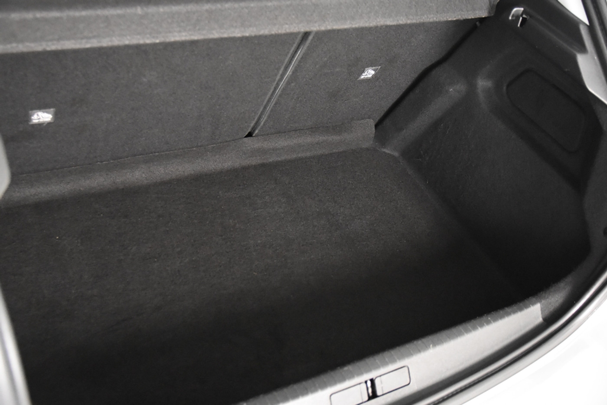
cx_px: 304
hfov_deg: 49.6
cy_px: 202
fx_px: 657
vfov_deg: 34.2
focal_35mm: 39
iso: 6400
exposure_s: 1/40
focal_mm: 26
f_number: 3.2
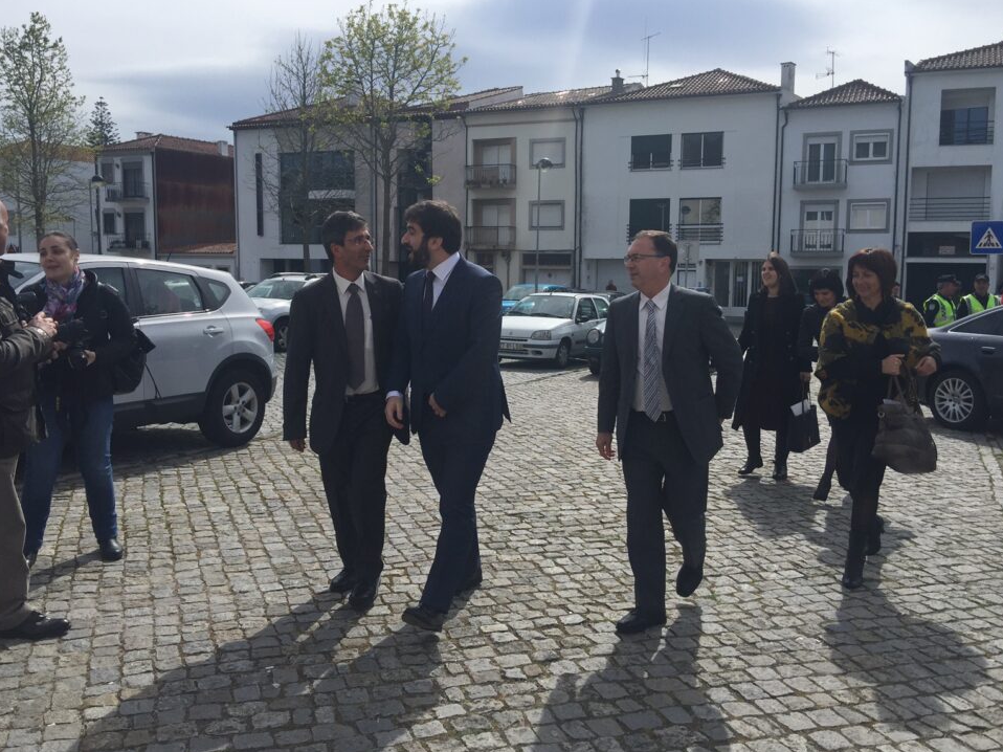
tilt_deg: -7.0
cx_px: 498
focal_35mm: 31
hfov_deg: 58.4
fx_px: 898
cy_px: 379
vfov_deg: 45.4
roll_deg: -0.3
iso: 32
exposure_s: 1/3300
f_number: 2.2
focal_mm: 4.15
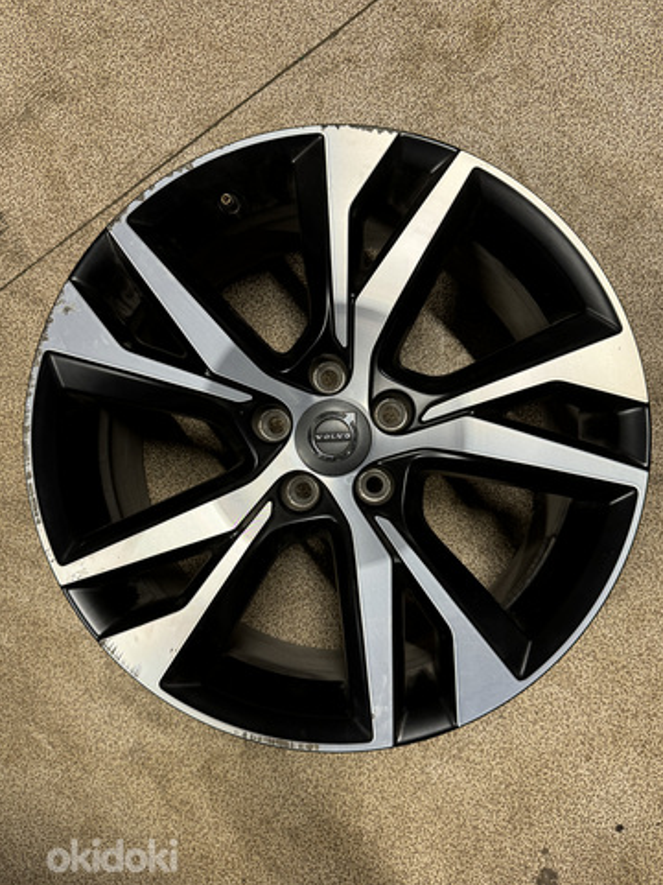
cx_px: 340
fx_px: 638
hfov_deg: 54.9
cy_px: 459
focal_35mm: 25
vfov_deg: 69.4
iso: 125
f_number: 1.78
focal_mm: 6.76
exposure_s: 1/50
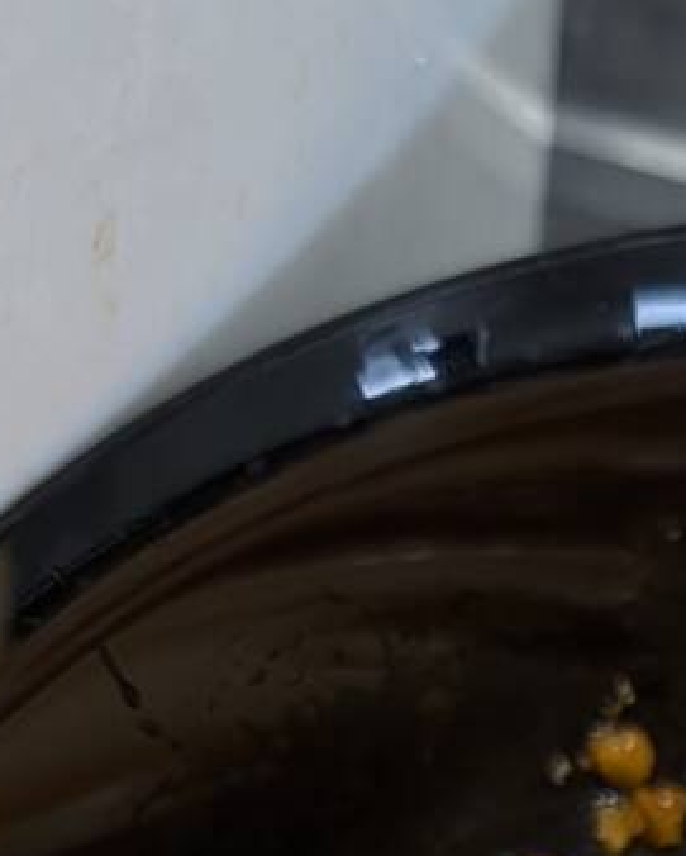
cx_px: 1130
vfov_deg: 15.5
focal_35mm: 111
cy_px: 1395
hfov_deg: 12.9
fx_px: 2813
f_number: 1.68
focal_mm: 6.9
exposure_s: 1/251
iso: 341
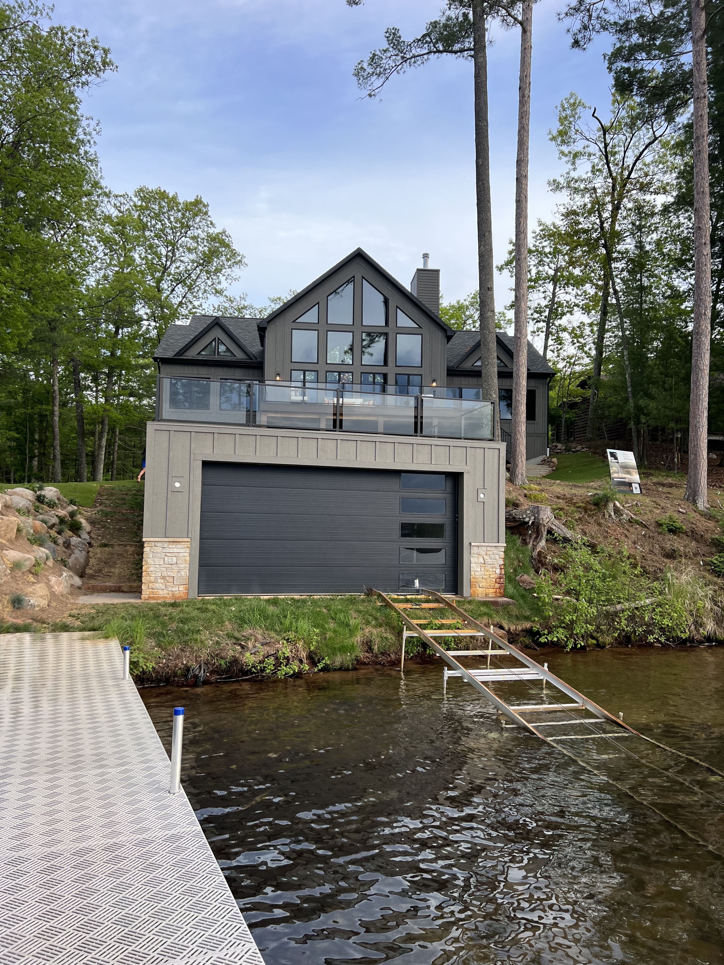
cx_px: 362
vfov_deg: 67.3
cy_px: 482
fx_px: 725
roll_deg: -1.2
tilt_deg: +3.7
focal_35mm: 26
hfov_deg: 53.1
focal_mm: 5.7
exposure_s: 1/887
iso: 50
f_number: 1.5
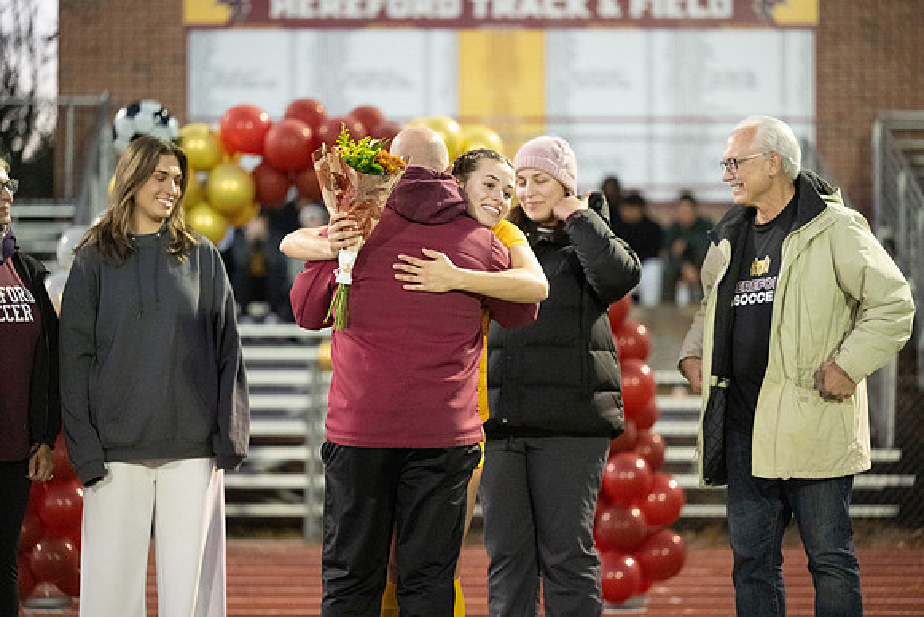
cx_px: 462
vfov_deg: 9.8
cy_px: 308
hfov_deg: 14.7
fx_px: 3594
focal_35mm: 140
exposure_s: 1/640
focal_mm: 140
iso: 16000
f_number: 2.8
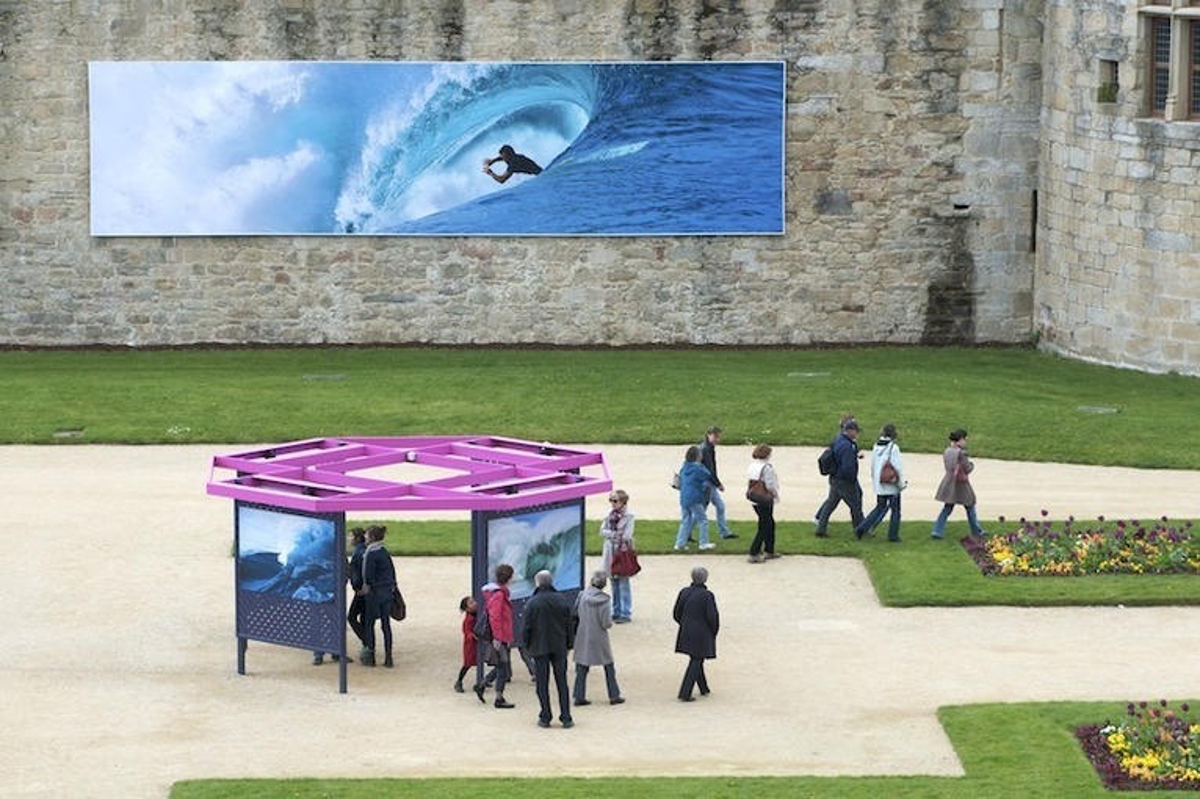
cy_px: 400
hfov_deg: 13.7
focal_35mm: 150
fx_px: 4998
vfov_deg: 9.1
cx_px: 600
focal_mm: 100
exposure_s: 1/160
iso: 200
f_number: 8
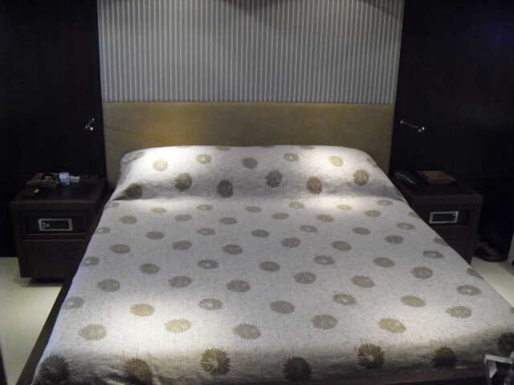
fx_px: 535
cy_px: 192
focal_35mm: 36
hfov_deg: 51.4
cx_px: 257
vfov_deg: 39.7
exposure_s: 1/80
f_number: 3.1
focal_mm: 6.3
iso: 800
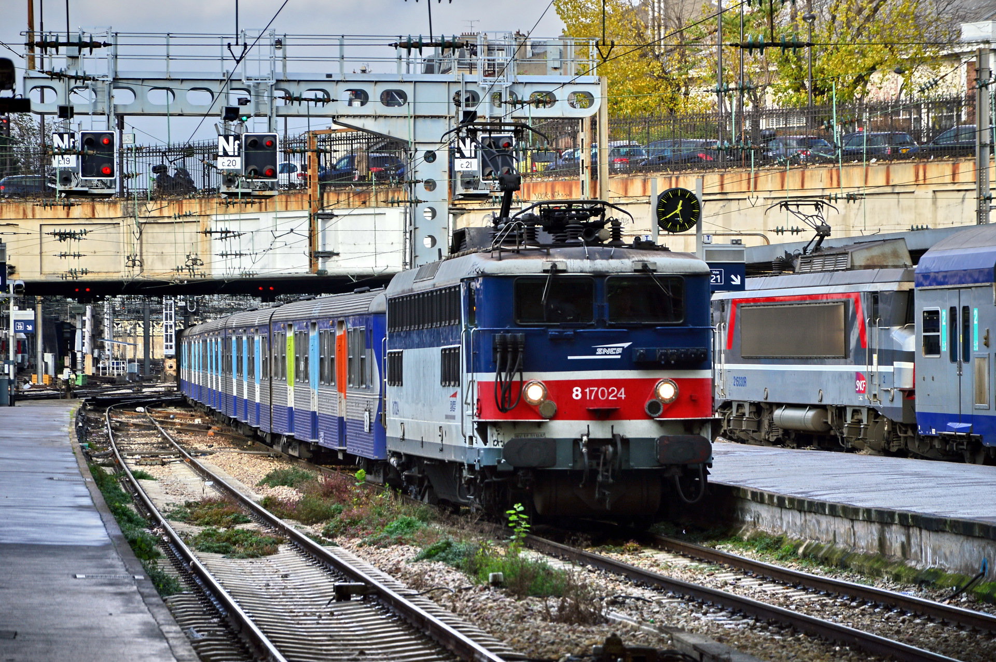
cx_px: 498
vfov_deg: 8.7
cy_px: 331
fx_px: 4354
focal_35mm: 158
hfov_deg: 13.0
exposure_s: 1/200
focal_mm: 105
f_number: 5.6
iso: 100
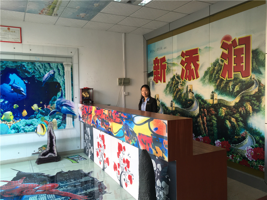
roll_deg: +0.4
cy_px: 100
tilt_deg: -3.0
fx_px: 224
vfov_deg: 48.2
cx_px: 134
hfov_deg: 61.7
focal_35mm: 29
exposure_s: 1/33
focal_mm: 4.15
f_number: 2.2
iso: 25
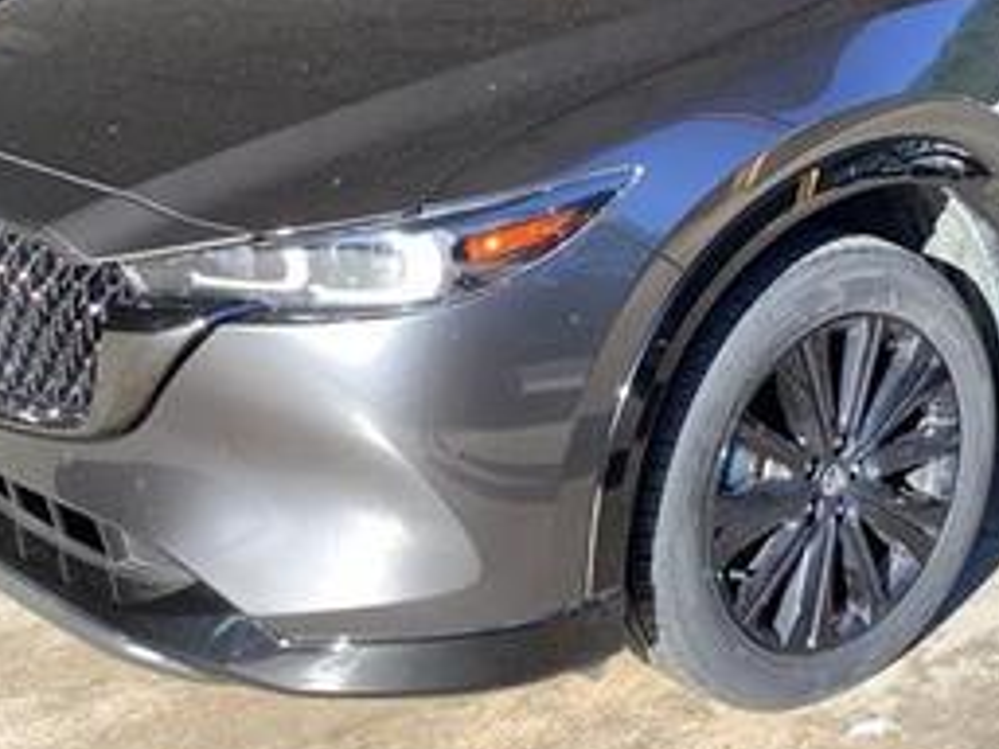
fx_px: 1760
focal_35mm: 61
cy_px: 234
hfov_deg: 31.1
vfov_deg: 23.9
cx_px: 761
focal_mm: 3.3
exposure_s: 1/223
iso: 25
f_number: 2.4
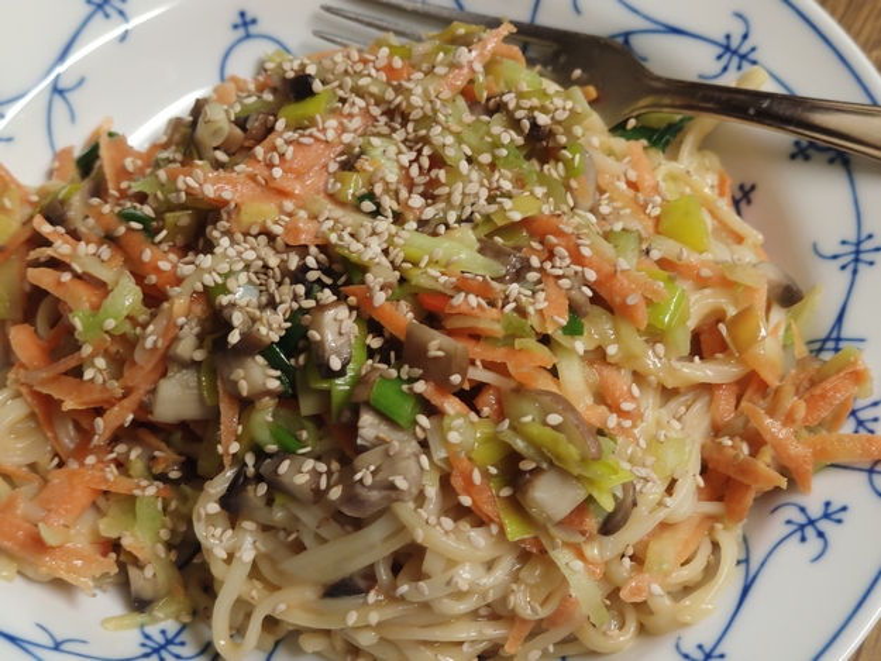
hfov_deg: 45.8
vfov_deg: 35.1
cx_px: 440
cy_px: 330
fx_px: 1044
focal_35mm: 41
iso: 996
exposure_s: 1/50
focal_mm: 8.16
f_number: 2
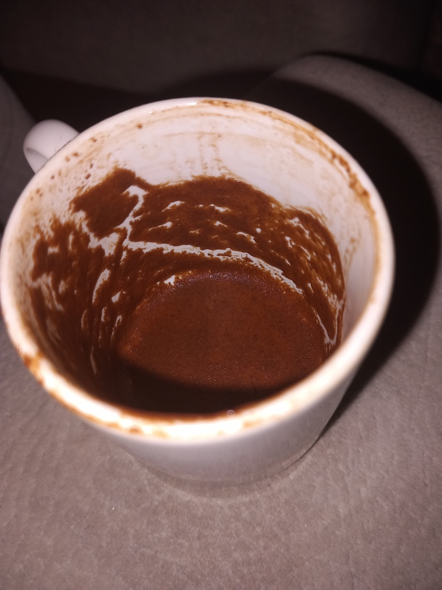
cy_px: 295
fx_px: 460
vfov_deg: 65.3
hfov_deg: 51.4
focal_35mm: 27
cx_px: 221
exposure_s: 1/100
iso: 20
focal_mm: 4
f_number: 1.8
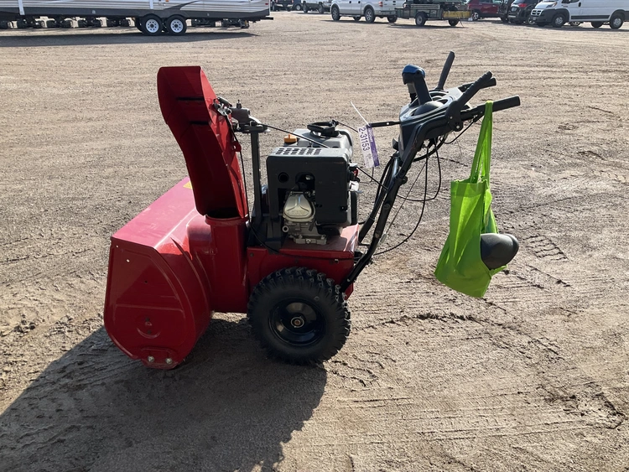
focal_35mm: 29
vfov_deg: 48.3
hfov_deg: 61.6
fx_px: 527
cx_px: 314
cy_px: 236
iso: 25
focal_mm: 3
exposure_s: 1/683
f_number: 1.8
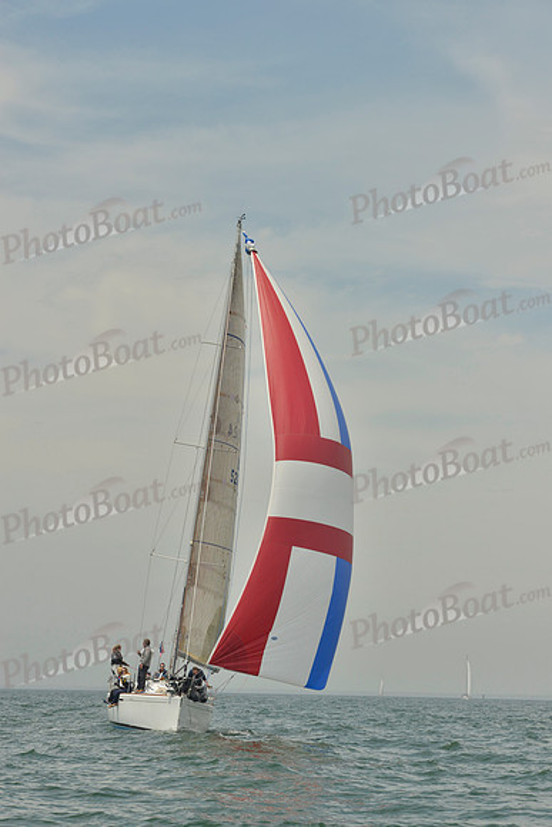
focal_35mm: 92
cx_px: 276
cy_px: 414
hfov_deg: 14.9
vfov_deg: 22.1
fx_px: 2115
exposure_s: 1/1250
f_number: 9
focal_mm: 92
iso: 280
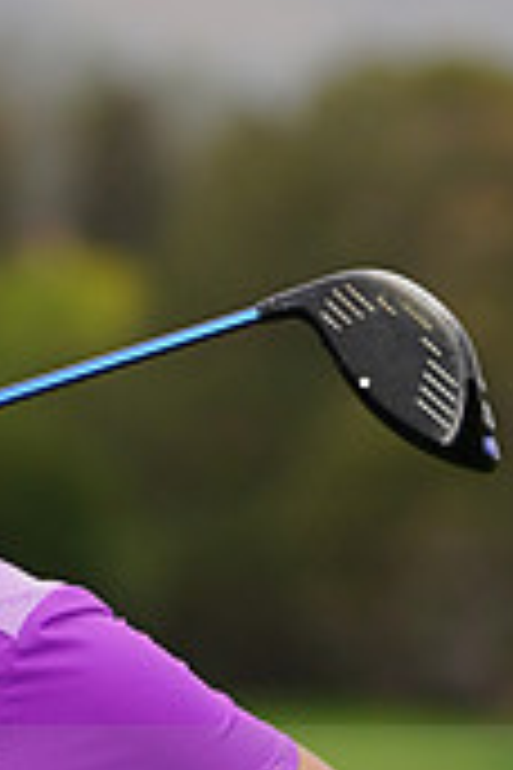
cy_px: 788
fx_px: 14512
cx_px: -153
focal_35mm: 679
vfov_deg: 3.0
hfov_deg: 2.0
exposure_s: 1/200
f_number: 5.6
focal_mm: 200
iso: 200
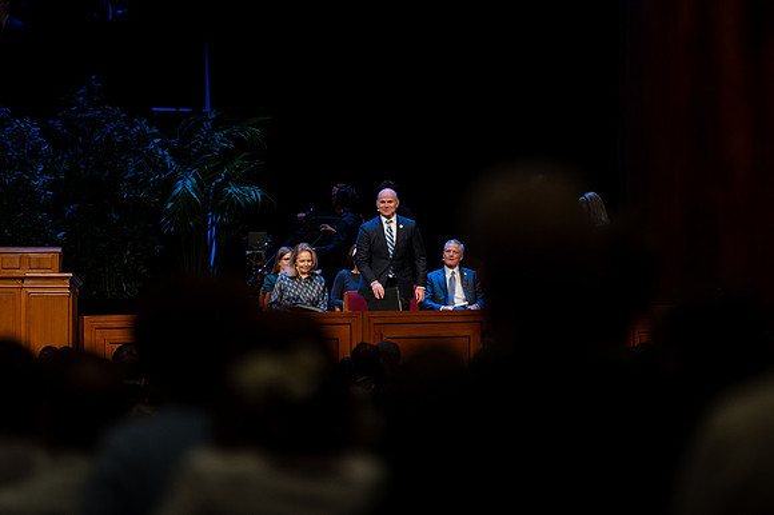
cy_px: 221
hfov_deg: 9.3
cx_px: 379
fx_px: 4771
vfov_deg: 6.2
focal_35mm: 222
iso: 800
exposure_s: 1/160
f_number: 2.8
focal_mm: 190
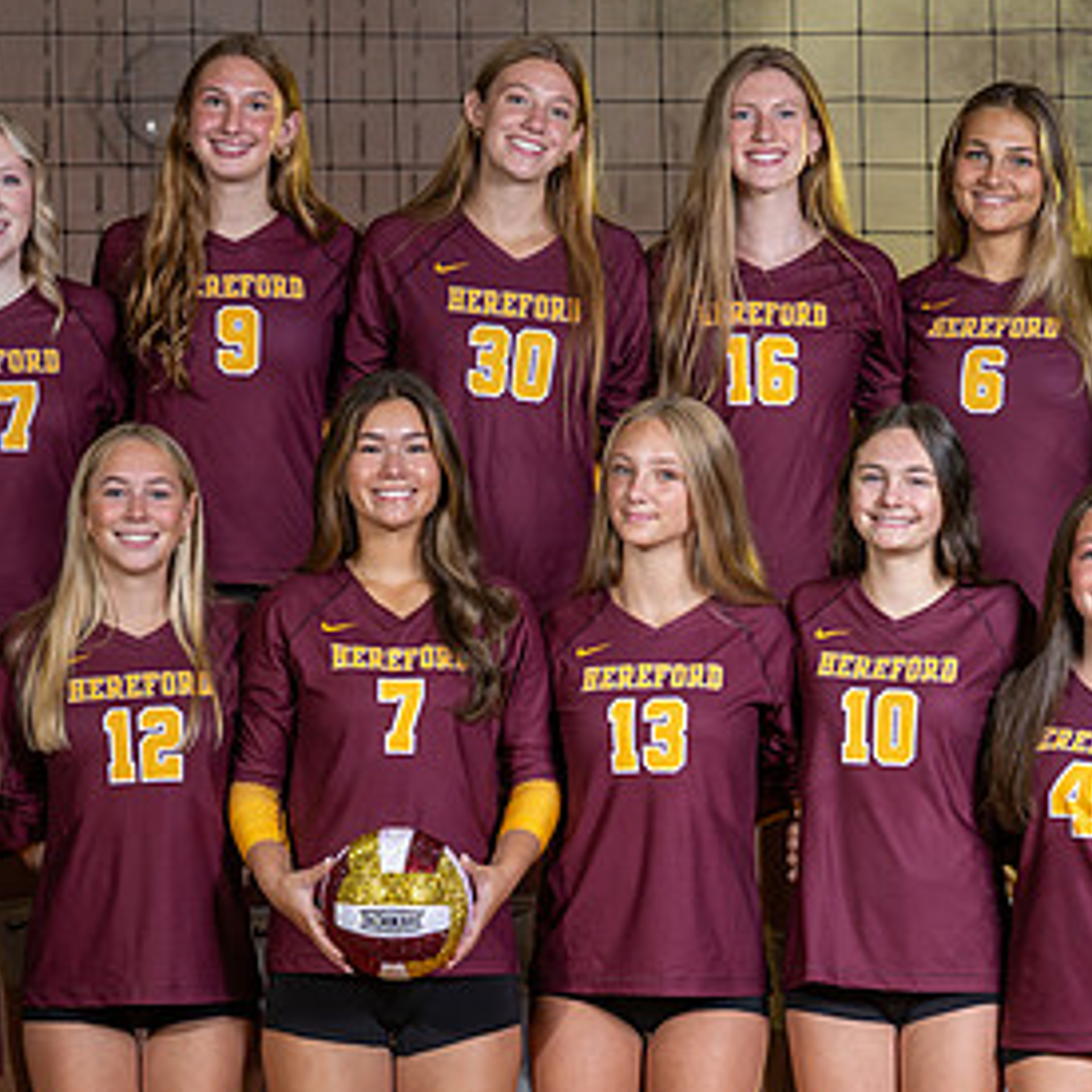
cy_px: 680
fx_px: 7638
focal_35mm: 214
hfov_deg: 8.2
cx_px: 345
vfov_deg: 8.2
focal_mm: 92
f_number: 5.6
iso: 64
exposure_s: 1/125
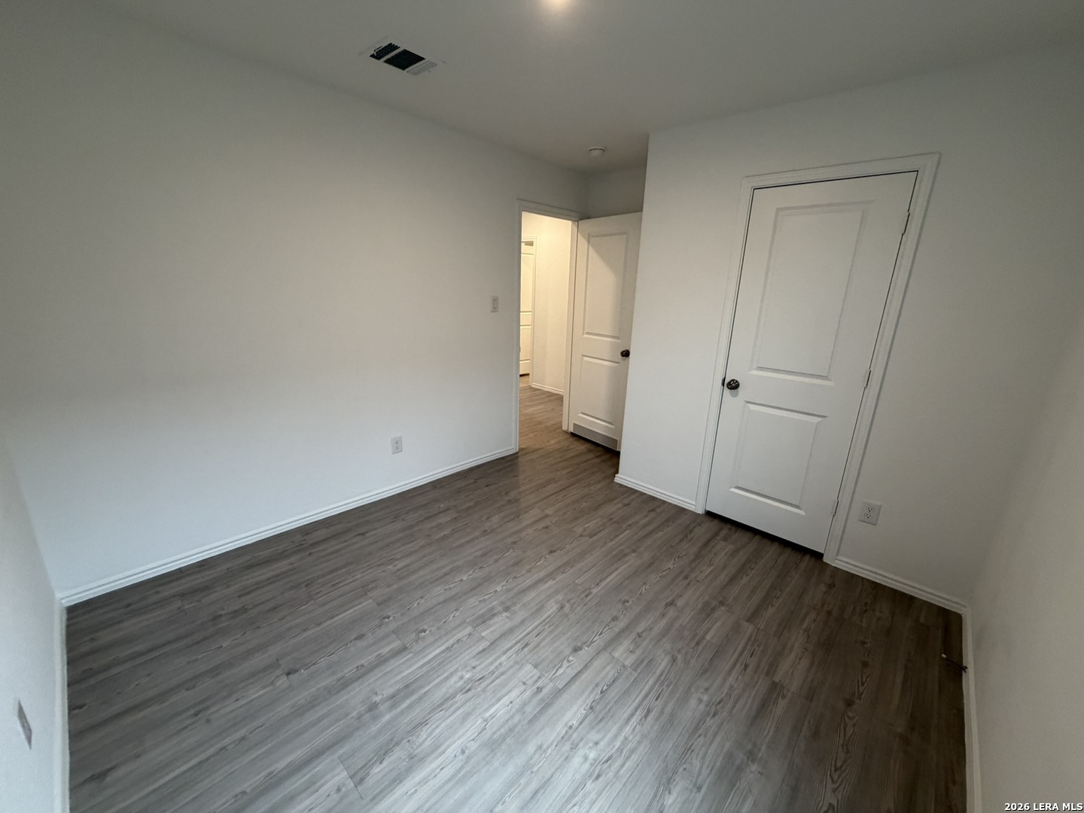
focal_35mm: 14
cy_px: 406
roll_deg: -2.1
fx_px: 438
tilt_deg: -16.2
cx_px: 542
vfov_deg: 85.7
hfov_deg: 102.1
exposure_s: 1/120
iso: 320
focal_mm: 2.22
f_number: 2.2
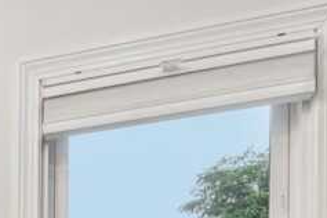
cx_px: -150
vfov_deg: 15.9
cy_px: 426
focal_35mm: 69
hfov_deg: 23.8
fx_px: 627
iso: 400
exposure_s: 1/40
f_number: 8
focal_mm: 16
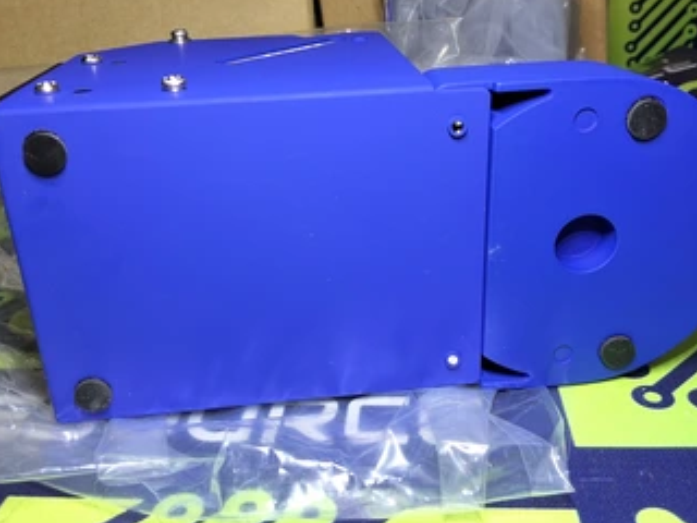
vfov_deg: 40.6
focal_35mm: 35
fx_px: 705
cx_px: 353
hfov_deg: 52.6
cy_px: 227
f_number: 1.9
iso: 40
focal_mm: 2.91
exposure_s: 1/60
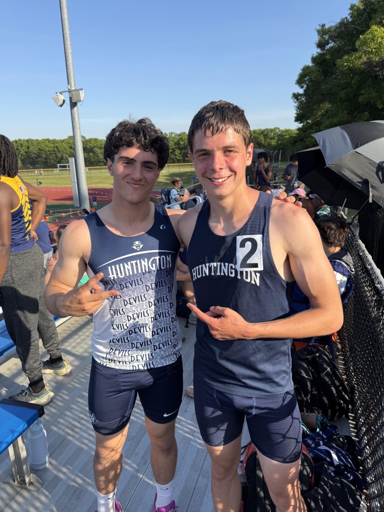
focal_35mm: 24
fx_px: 355
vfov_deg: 71.6
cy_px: 256
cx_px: 192
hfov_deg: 56.8
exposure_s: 1/2370
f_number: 1.8
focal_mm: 6.8
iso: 80
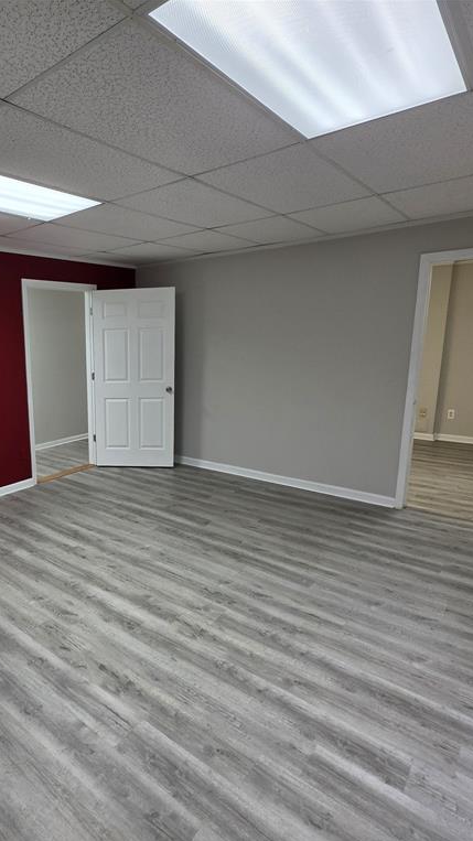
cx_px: 88
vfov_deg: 89.6
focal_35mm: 19
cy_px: 422
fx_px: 424
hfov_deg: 54.0
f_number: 1.9
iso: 50
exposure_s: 1/120
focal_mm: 2.2
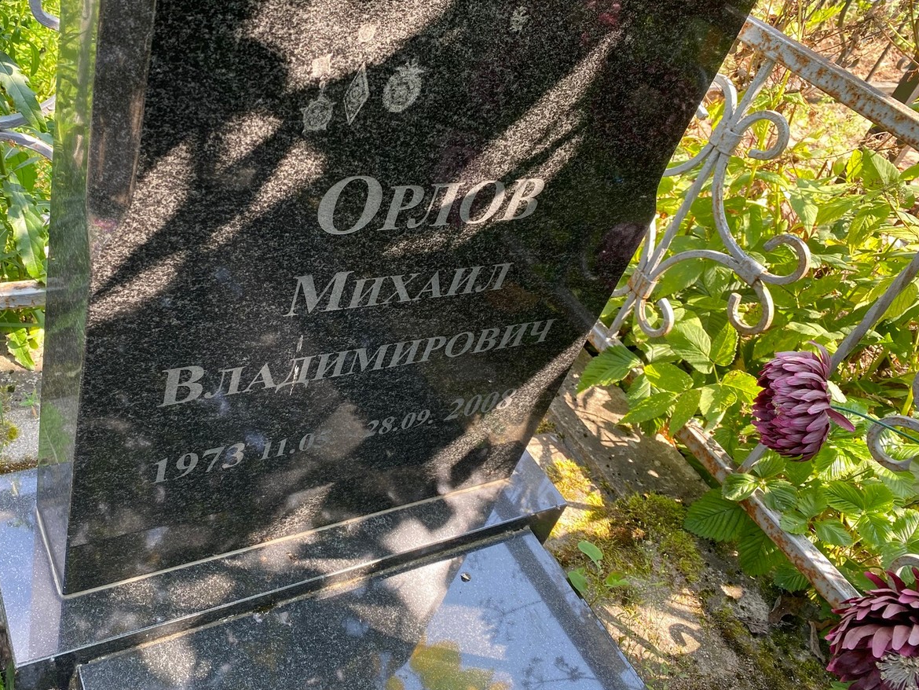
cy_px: 311
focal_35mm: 32
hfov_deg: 56.3
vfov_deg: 44.1
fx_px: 850
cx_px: 358
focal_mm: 4.25
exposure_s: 1/133
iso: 32
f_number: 1.8
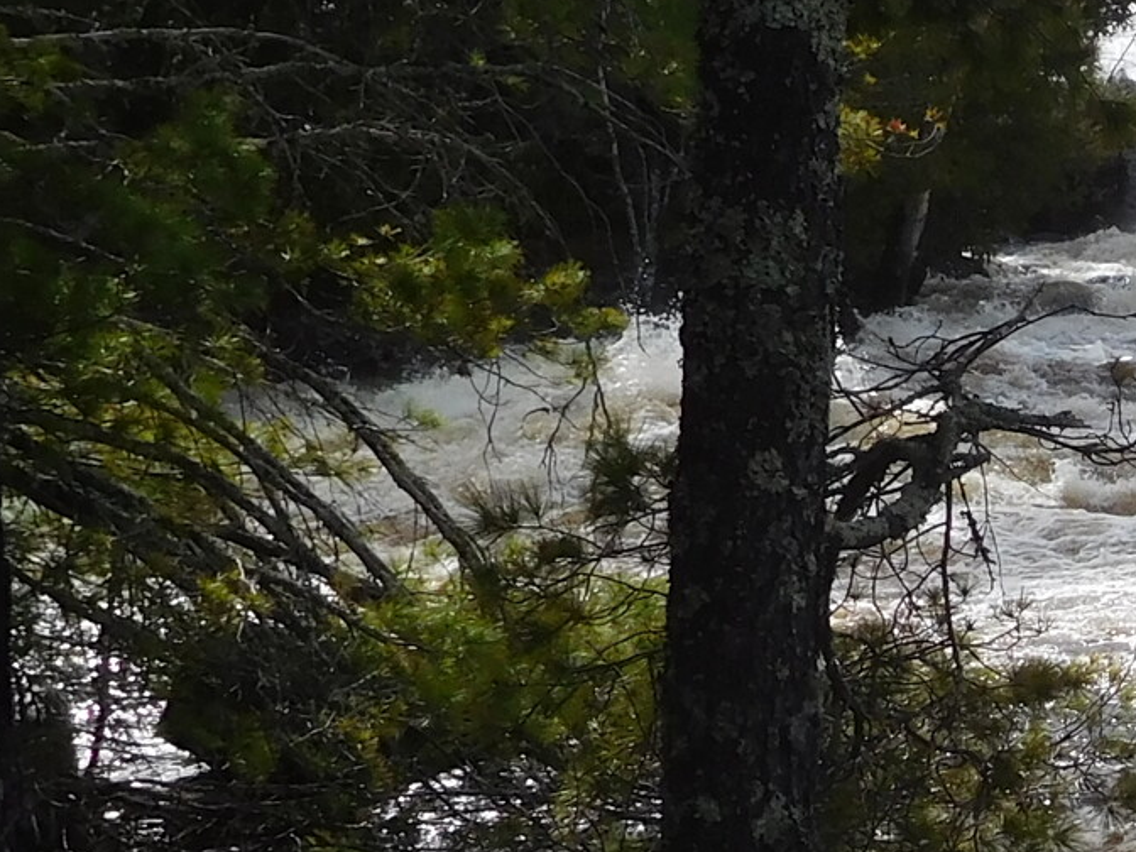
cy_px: 523
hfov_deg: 17.7
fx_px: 3052
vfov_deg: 15.9
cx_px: 1941
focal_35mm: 93
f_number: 3.4
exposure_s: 1/1000
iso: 125
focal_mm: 4.5
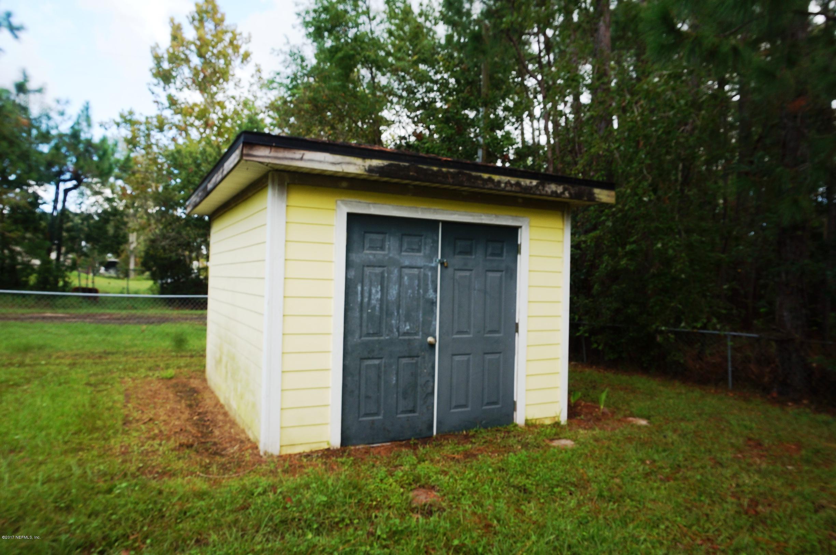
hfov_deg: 73.8
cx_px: 418
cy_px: 278
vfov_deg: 53.0
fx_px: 556
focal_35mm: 24
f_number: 9
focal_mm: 16
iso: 200
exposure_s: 1/80
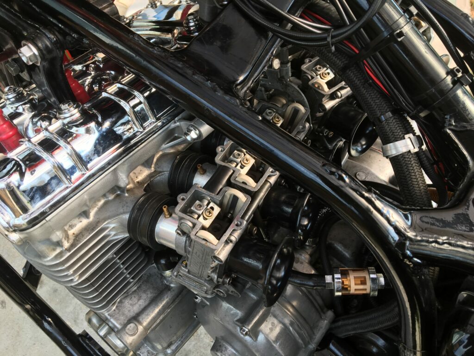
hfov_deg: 61.7
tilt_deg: -55.6
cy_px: 178
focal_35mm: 29
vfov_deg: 48.2
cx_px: 237
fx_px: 397
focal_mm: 4.15
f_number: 2.2
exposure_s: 1/152
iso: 25
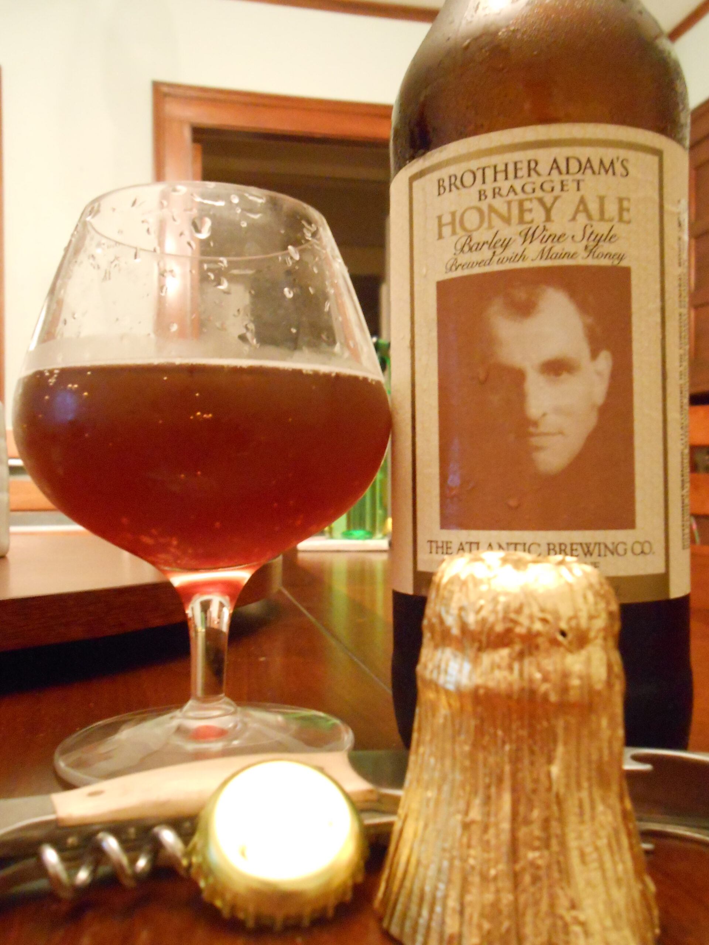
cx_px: 354
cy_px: 472
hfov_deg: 46.8
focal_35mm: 30
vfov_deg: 60.0
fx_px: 819
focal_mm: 5.3
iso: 800
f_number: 3.8
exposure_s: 1/4
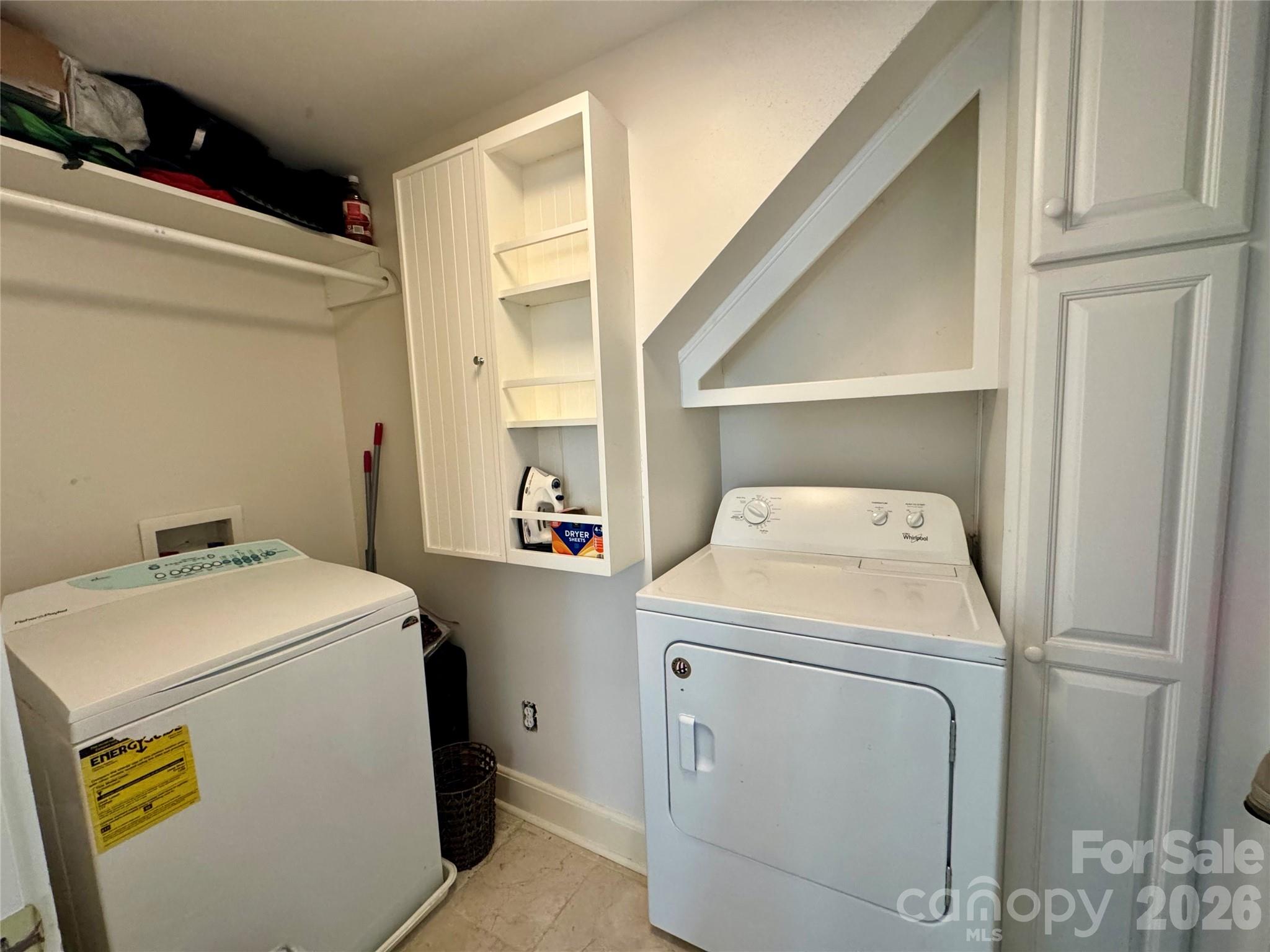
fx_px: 514
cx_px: 635
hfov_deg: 102.1
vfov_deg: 85.7
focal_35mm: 14
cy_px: 476
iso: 400
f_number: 2.2
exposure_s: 1/60
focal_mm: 2.22
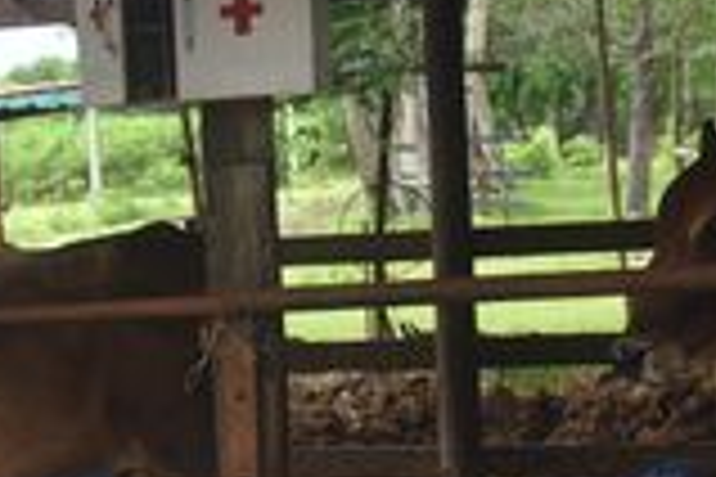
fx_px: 2625
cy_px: 468
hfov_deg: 15.3
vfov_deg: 10.3
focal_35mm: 132
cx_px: 23
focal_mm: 35
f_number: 4
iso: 1000
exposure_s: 1/1000
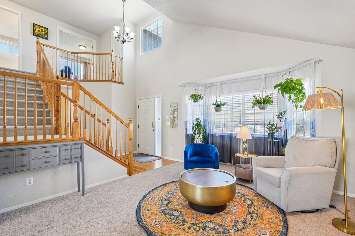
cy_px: 122
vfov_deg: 73.7
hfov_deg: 96.7
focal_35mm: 16
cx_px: 181
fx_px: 158
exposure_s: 1/13
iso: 800
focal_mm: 10
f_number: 8
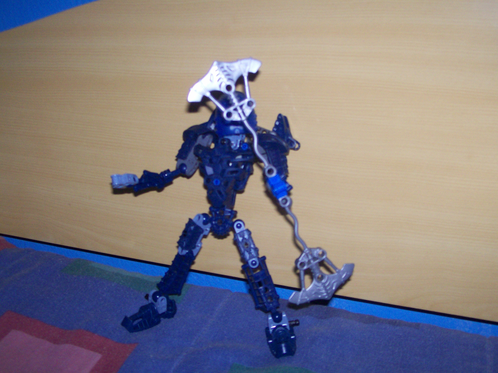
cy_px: 186
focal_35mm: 45
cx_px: 249
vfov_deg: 32.2
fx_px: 647
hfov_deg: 42.1
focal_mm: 7.6
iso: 140
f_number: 3
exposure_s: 1/73.1
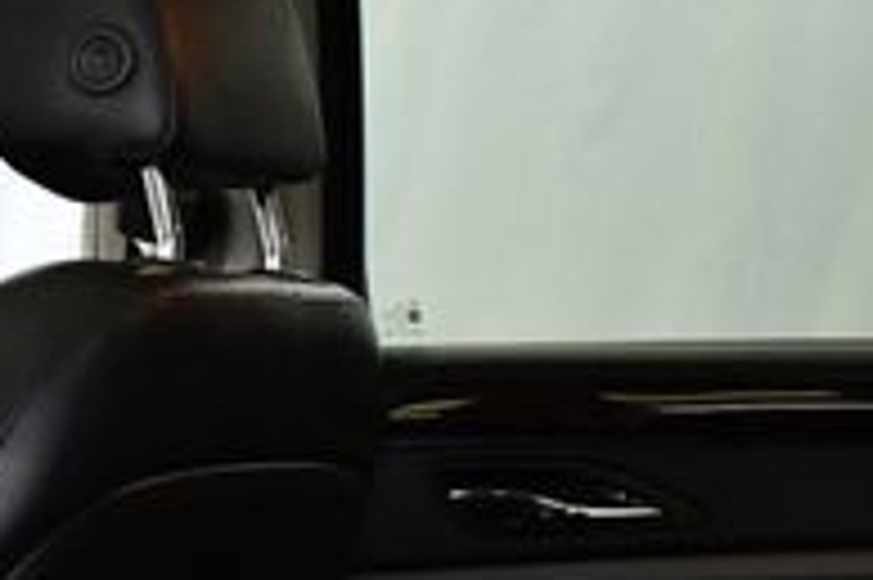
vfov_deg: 11.4
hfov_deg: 15.5
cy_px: 504
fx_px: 2883
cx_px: -526
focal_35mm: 119
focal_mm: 18
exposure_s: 1/80
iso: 3200
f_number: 3.5
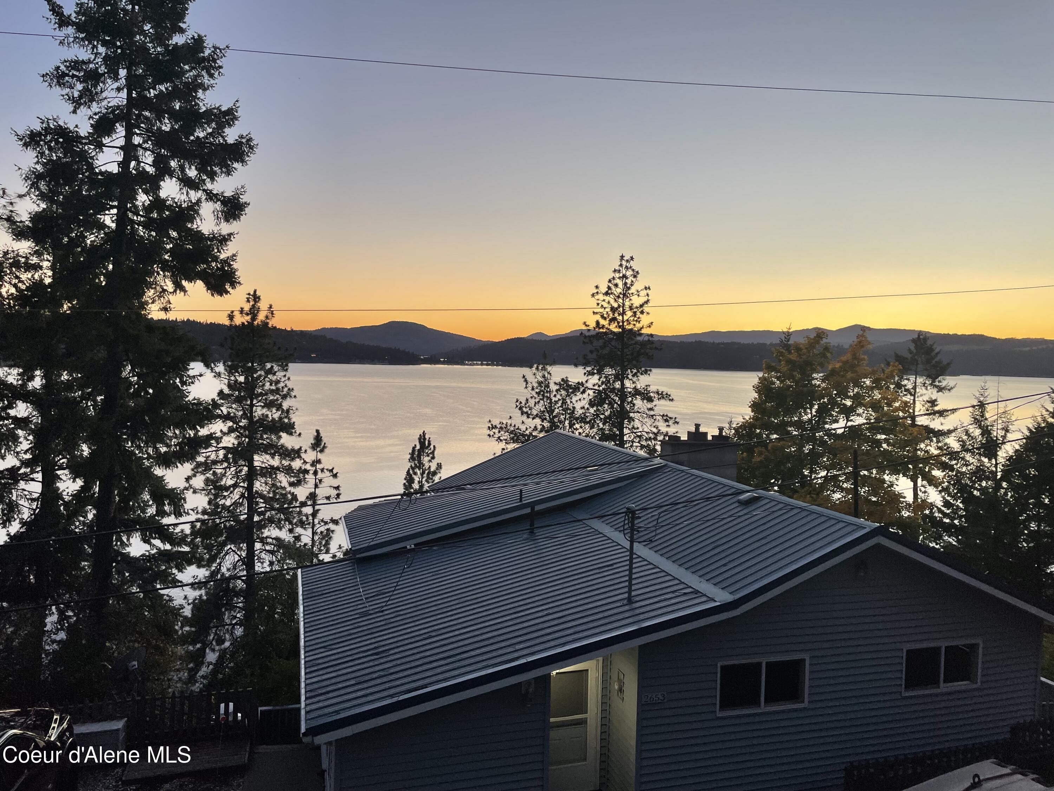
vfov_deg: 53.1
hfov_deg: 67.3
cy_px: 396
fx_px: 792
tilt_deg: -3.2
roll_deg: -1.1
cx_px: 527
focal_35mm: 26
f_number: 1.6
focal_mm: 4.2
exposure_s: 1/121
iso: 64
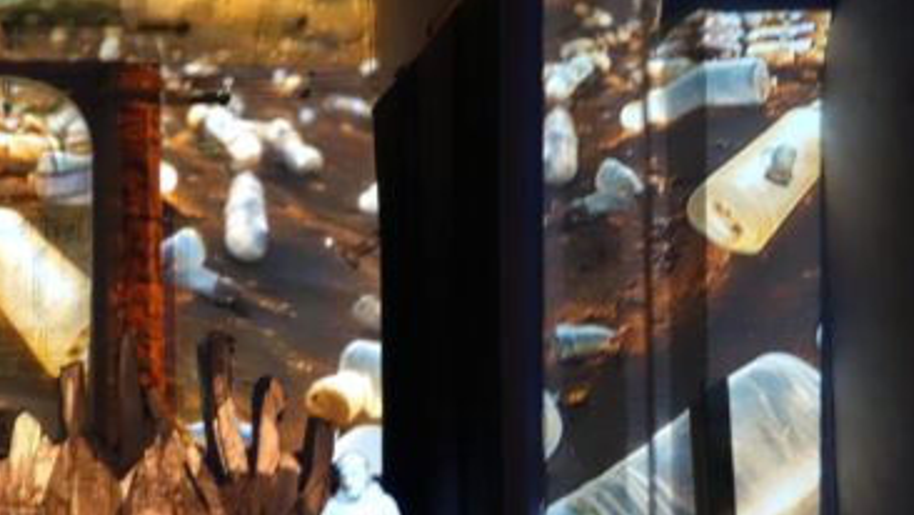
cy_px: 298
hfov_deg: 23.3
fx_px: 2133
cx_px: 17
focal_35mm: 88
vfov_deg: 13.7
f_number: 2.8
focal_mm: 14.93
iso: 800
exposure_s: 1/15
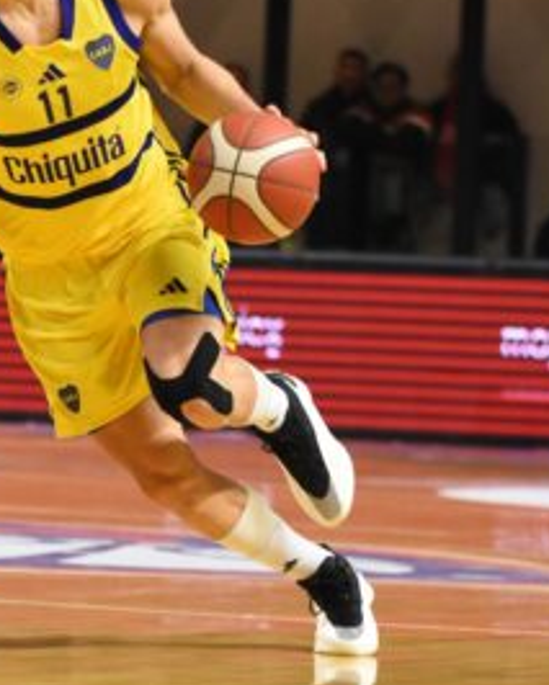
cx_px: -88
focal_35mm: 339
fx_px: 6881
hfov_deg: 4.6
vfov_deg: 5.7
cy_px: 209
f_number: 2.8
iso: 3200
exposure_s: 1/1000
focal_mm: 92
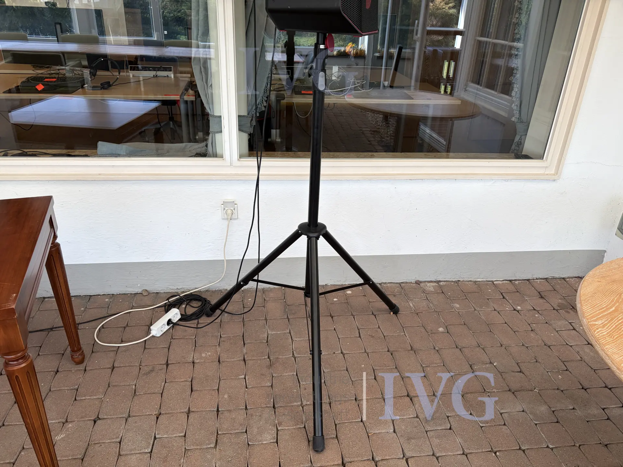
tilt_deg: -24.7
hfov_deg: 67.3
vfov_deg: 53.1
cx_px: 312
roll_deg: -1.4
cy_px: 234
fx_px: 468
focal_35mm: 26
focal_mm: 5.96
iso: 40
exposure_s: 1/168
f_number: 1.6
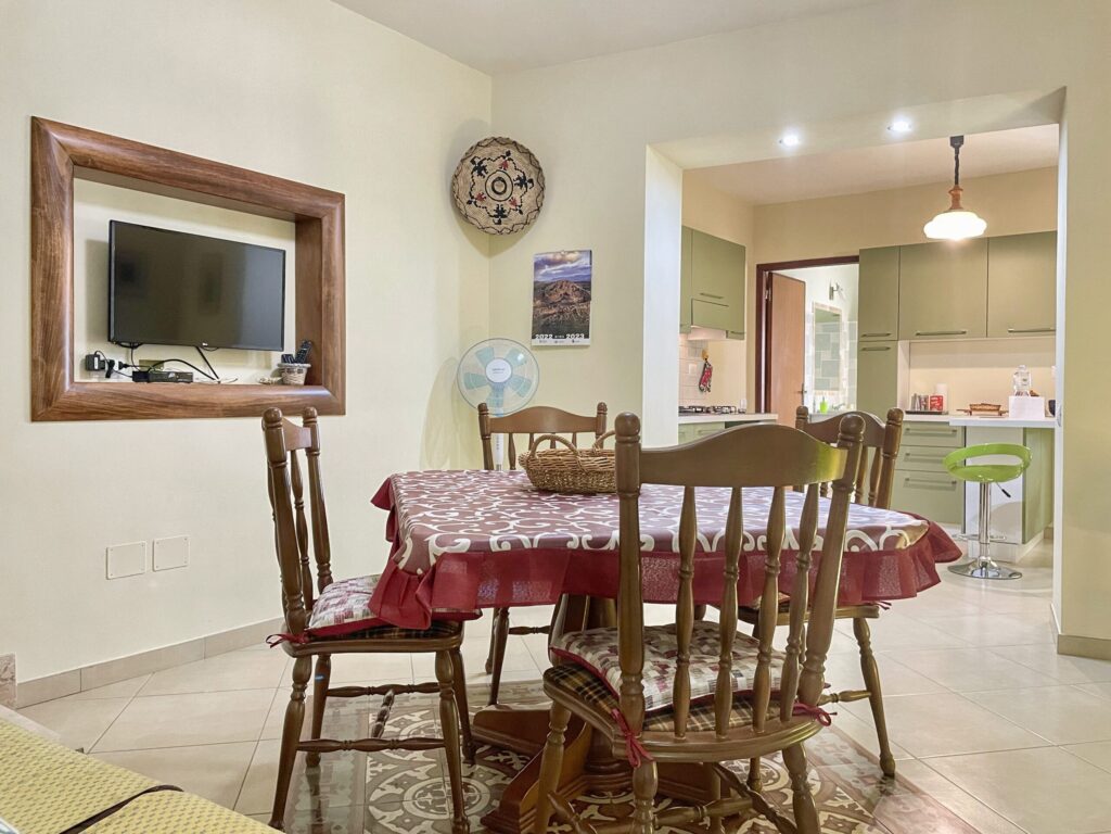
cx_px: 556
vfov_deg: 53.1
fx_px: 834
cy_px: 417
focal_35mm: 26
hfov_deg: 67.3
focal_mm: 4.2
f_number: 1.6
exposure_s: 1/50
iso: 400
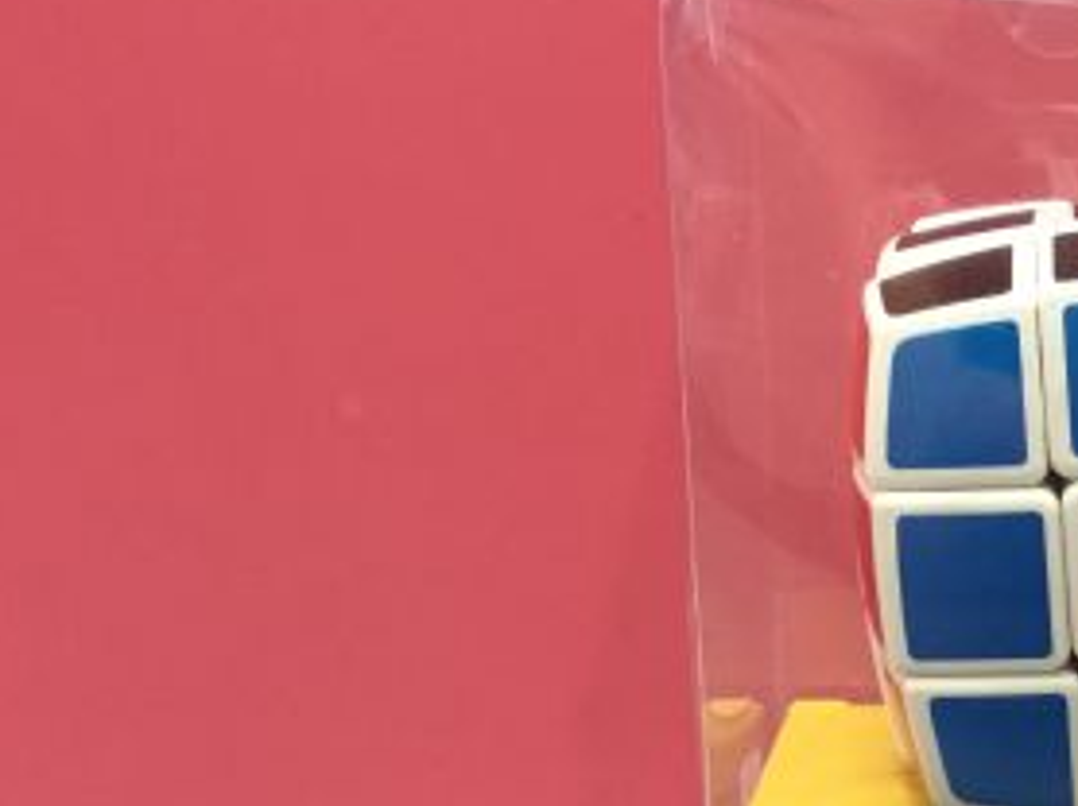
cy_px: 690
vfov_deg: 21.5
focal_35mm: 67
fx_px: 2085
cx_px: 1121
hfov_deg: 27.1
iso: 200
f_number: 2.4
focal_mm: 3.3
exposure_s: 1/33
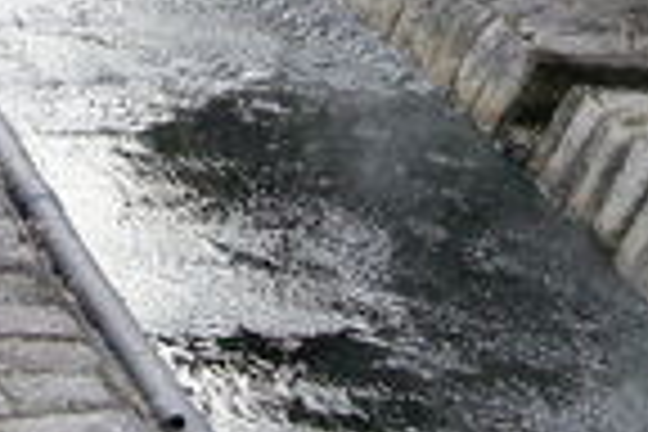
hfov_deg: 8.1
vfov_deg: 5.1
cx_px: 106
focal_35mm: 255
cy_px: -783
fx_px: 4590
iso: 200
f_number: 7.1
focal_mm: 30
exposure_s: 1/60
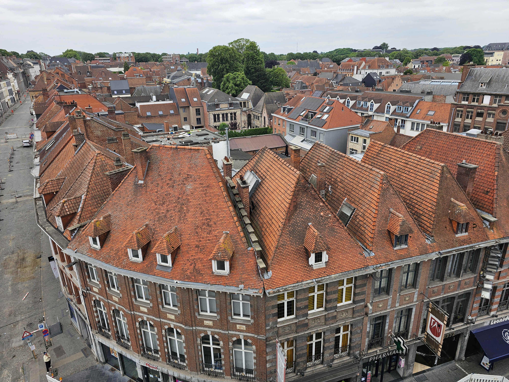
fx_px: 338
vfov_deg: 58.9
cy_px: 191
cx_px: 254
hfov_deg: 73.9
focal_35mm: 23
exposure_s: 1/337
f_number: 1.7
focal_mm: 6.3
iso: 10
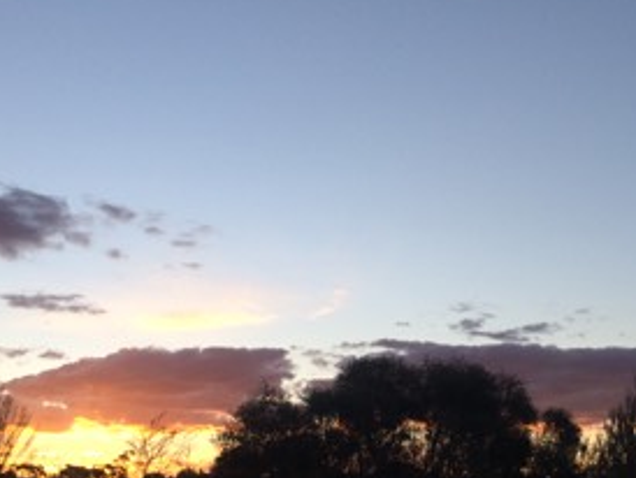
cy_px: 306
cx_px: 455
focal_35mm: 55
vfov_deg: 26.5
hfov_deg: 34.4
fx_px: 1011
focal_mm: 4.15
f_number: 2.2
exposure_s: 1/513
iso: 32
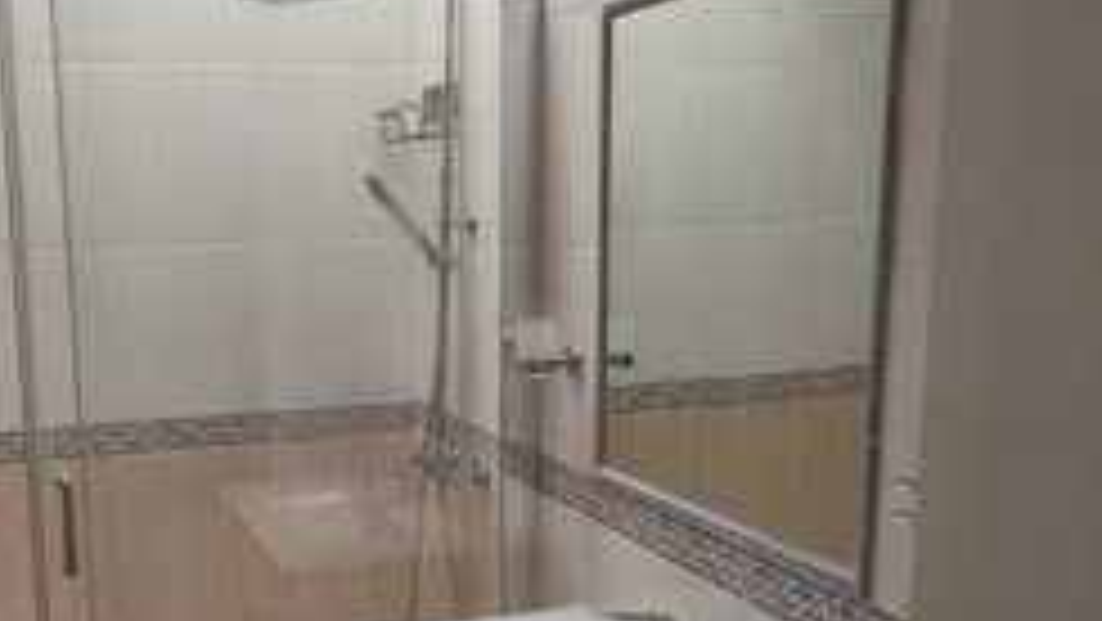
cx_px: 369
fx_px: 1169
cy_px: 414
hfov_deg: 49.6
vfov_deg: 29.5
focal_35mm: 40
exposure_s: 1/50
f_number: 1.9
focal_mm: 6.04
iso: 126
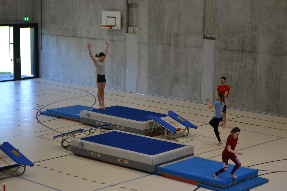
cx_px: 144
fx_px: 658
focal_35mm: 82
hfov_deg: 24.6
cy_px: 96
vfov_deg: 16.6
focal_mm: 55
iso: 2500
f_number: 5.6
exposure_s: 1/500
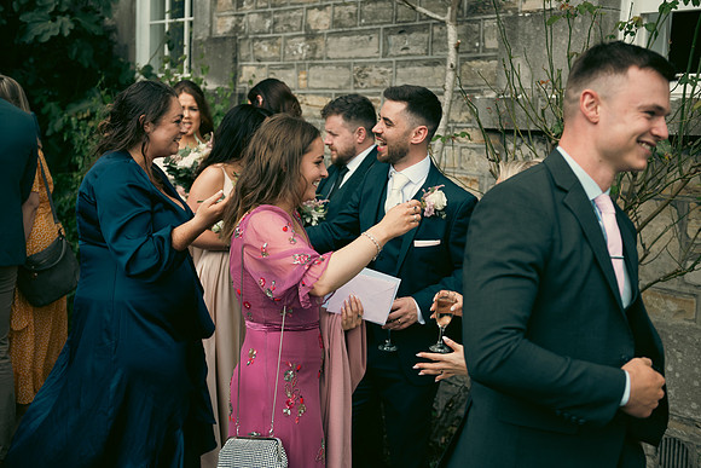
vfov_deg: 28.1
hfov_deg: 41.1
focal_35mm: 48
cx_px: 350
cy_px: 234
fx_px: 935
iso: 125
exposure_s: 1/1250
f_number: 3.5
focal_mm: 48
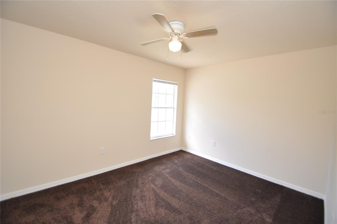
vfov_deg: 77.2
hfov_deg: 100.5
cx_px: 168
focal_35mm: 15
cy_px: 112
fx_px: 140
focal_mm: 10
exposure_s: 1/100
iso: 400
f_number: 5
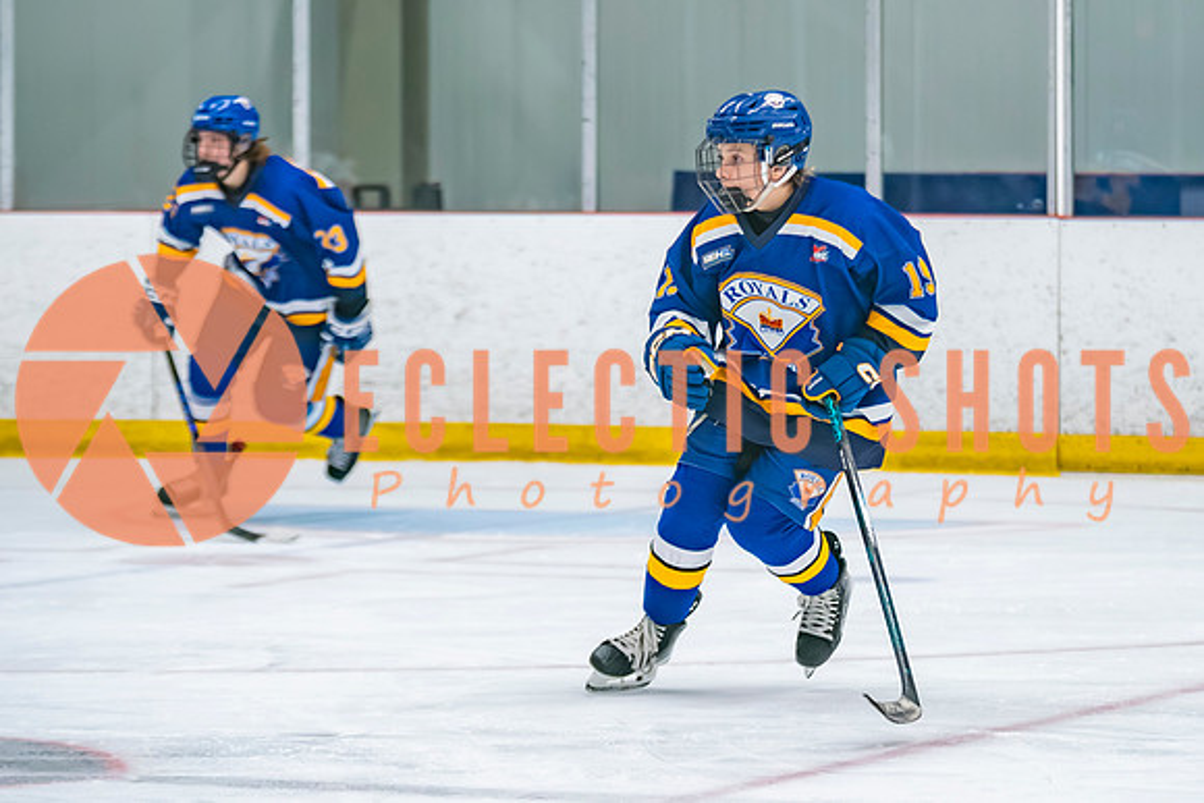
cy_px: 317
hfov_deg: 9.9
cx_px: 729
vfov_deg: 6.6
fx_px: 6975
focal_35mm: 209
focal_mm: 123
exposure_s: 1/640
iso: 2000
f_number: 2.8
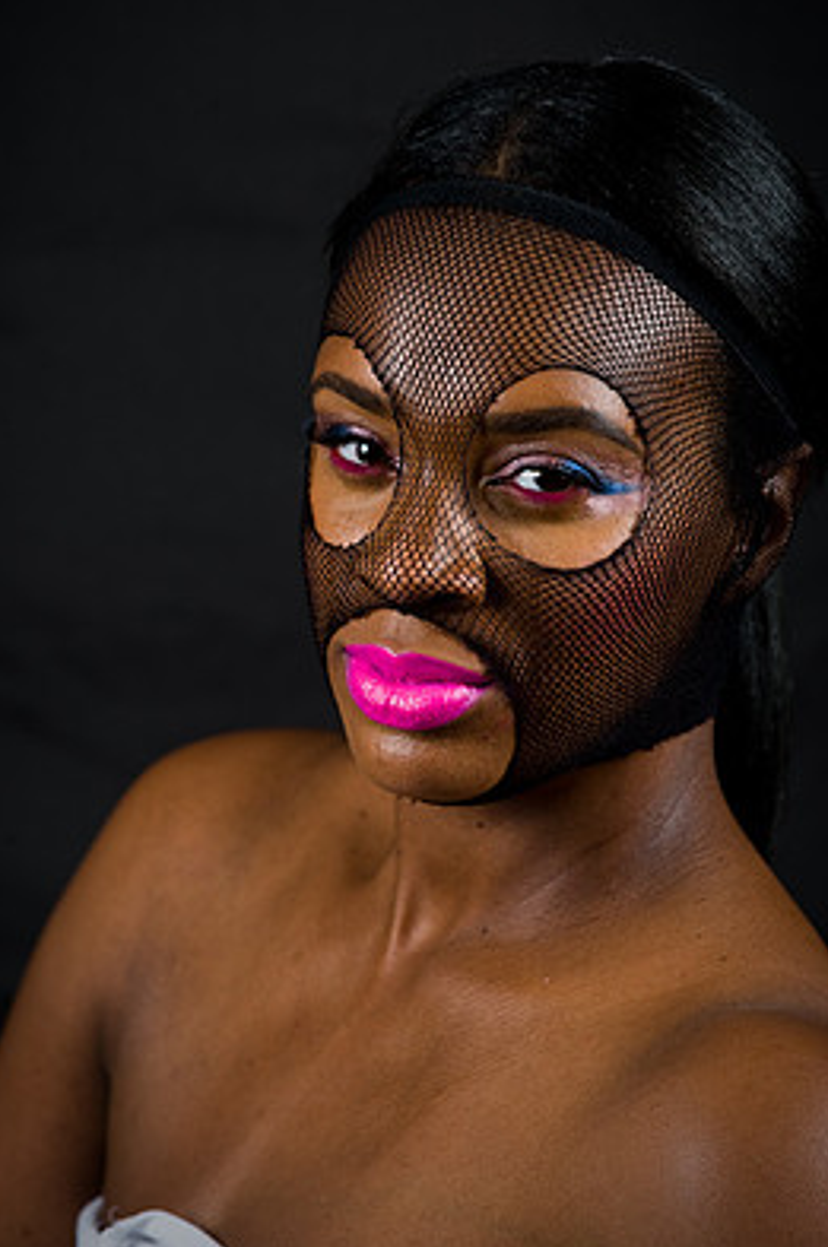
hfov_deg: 6.0
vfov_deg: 9.0
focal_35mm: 229
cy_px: 549
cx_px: 389
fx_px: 7921
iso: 200
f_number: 5.6
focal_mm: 200
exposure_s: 1/125
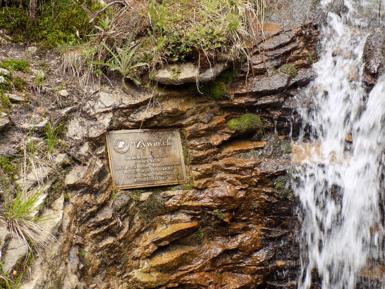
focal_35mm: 70
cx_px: 192
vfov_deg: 21.0
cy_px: 144
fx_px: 779
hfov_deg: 27.8
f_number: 4.2
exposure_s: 1/80
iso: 80
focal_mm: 12.5
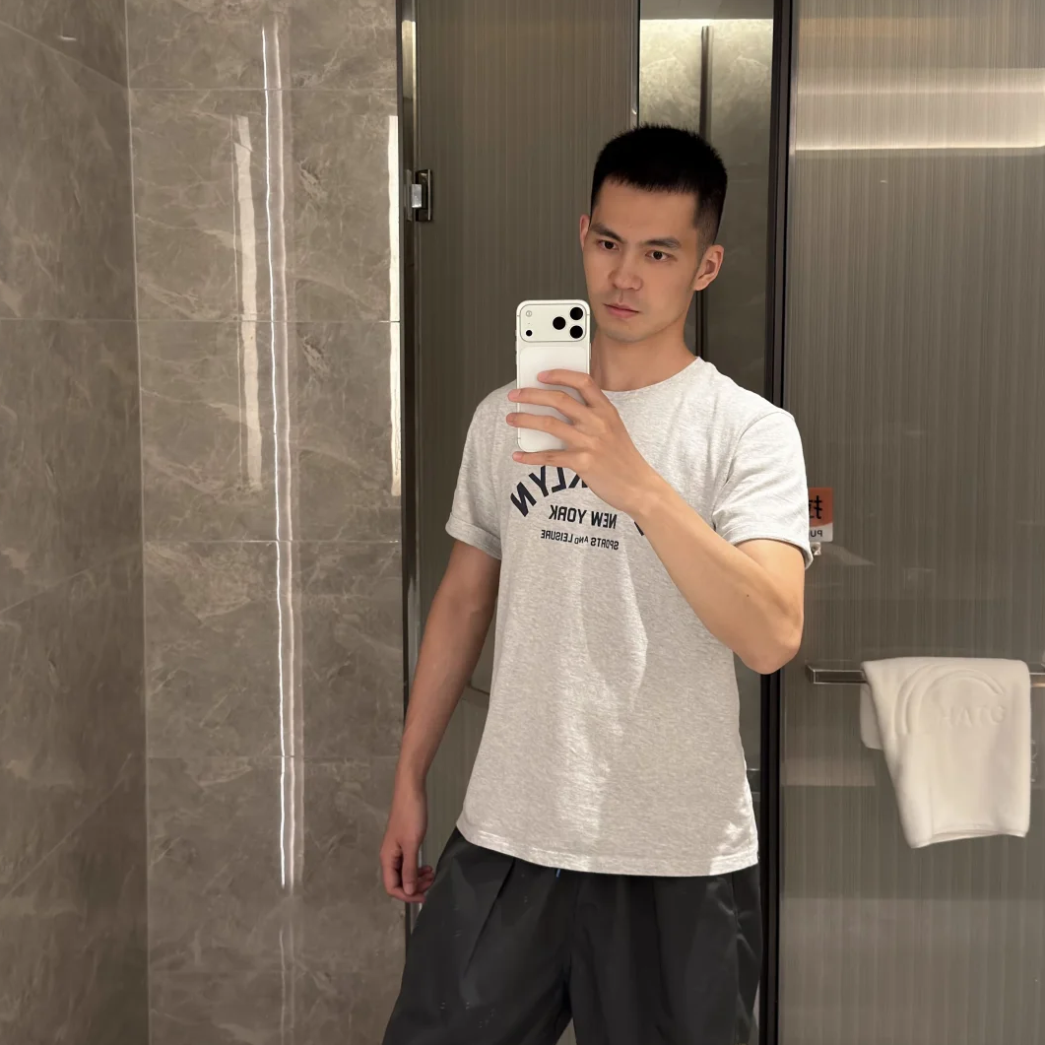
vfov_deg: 40.0
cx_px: 517
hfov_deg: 40.0
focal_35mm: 42
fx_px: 1434
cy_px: 484
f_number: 1.78
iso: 250
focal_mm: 6.76
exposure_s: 1/50
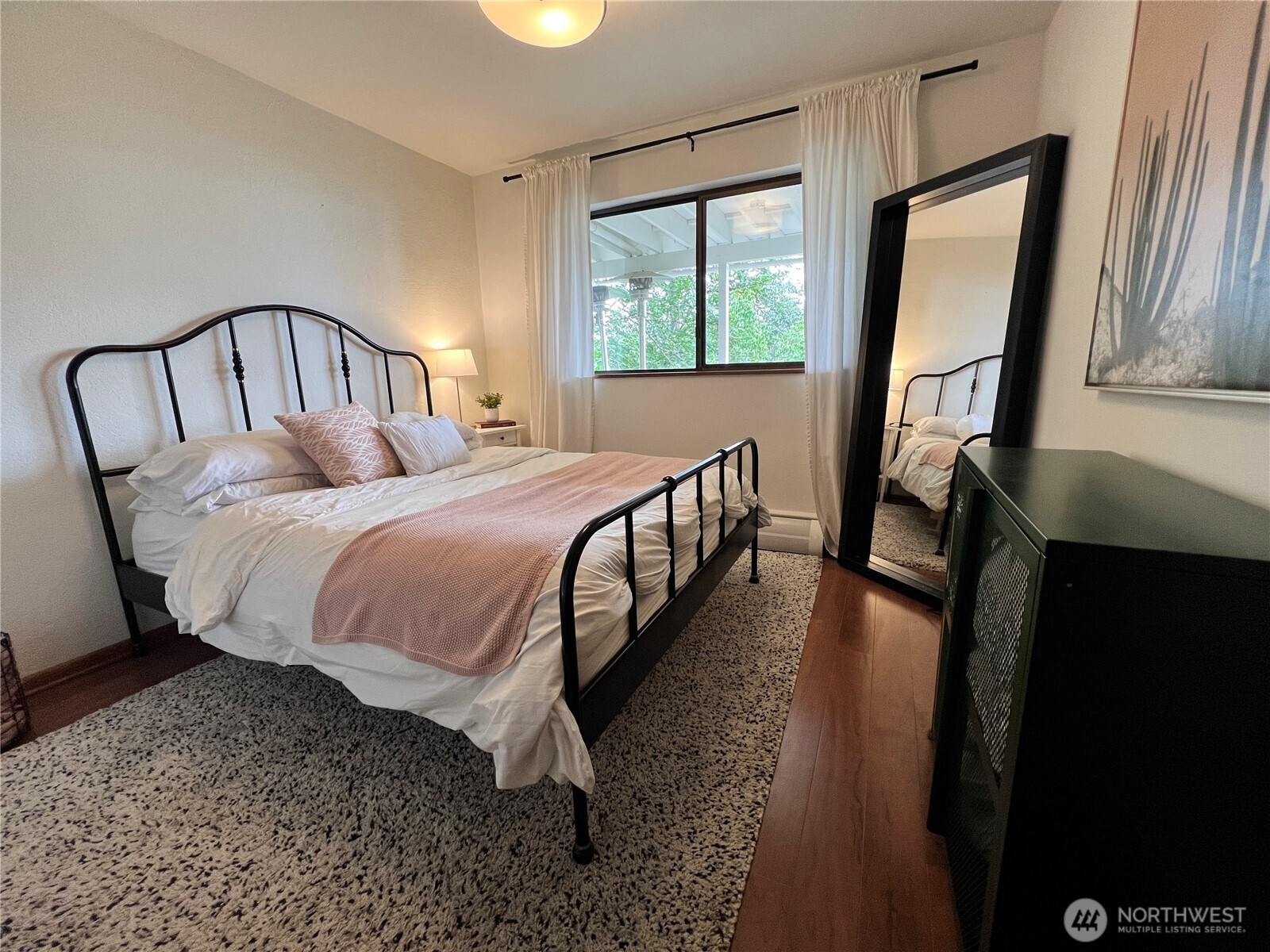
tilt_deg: -11.3
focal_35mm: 13
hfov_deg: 106.2
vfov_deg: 89.9
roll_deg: +1.7
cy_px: 476
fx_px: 477
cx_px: 635
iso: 160
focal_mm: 1.57
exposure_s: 1/120
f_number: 1.8
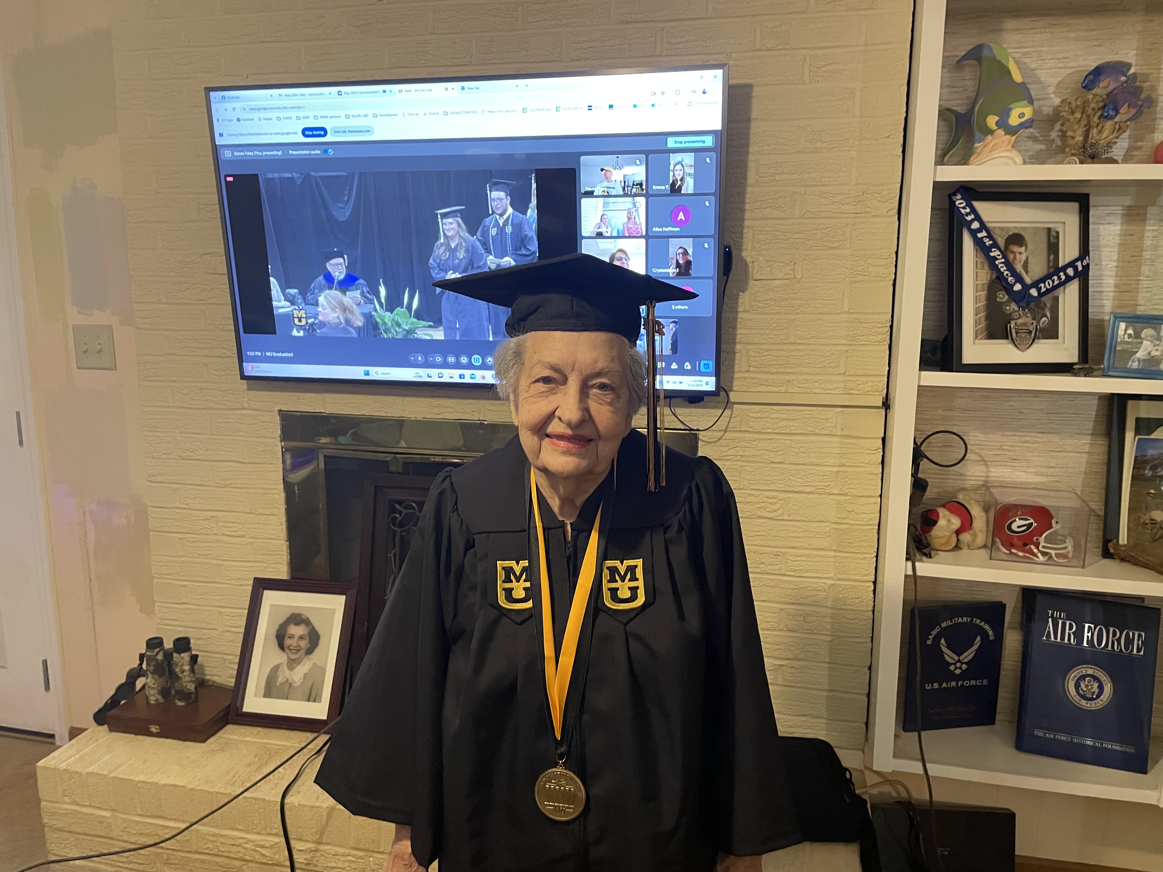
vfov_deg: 53.1
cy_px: 436
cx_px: 582
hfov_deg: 67.3
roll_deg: +0.4
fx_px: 874
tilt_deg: -9.9
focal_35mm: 26
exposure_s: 1/40
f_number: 1.6
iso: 400
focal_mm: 4.2
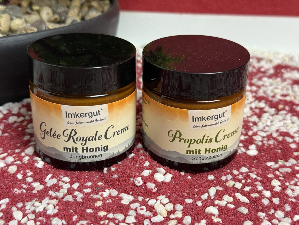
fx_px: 415
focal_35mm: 48
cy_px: 112
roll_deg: -1.0
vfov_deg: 30.3
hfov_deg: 39.7
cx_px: 150
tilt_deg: -26.2
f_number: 1.78
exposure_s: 1/50
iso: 160
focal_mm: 6.76
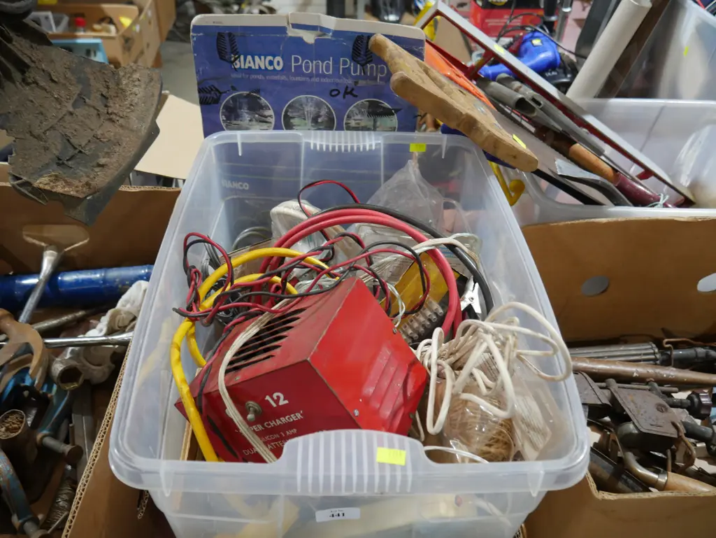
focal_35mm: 30
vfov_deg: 46.8
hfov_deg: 59.9
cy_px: 269
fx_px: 621
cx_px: 358
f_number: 3.6
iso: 640
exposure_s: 1/60
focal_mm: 15
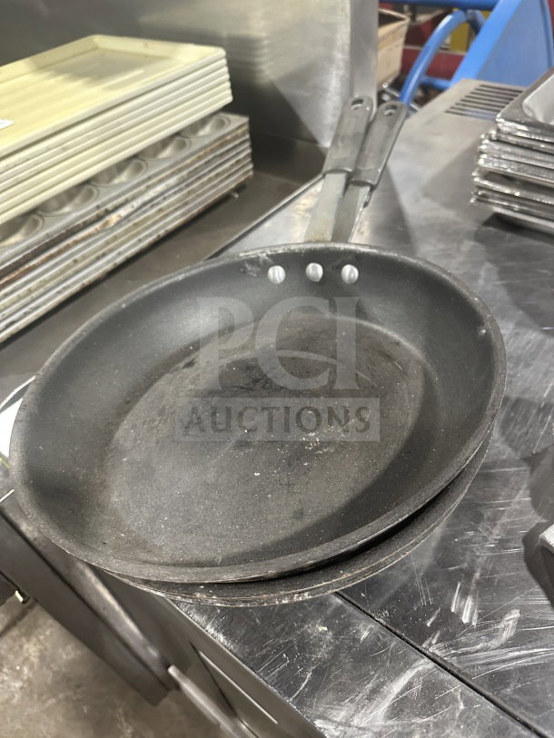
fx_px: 512
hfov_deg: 56.8
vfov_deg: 71.6
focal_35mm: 24
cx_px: 277
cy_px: 369
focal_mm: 6.86
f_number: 1.78
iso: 500
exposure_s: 1/60
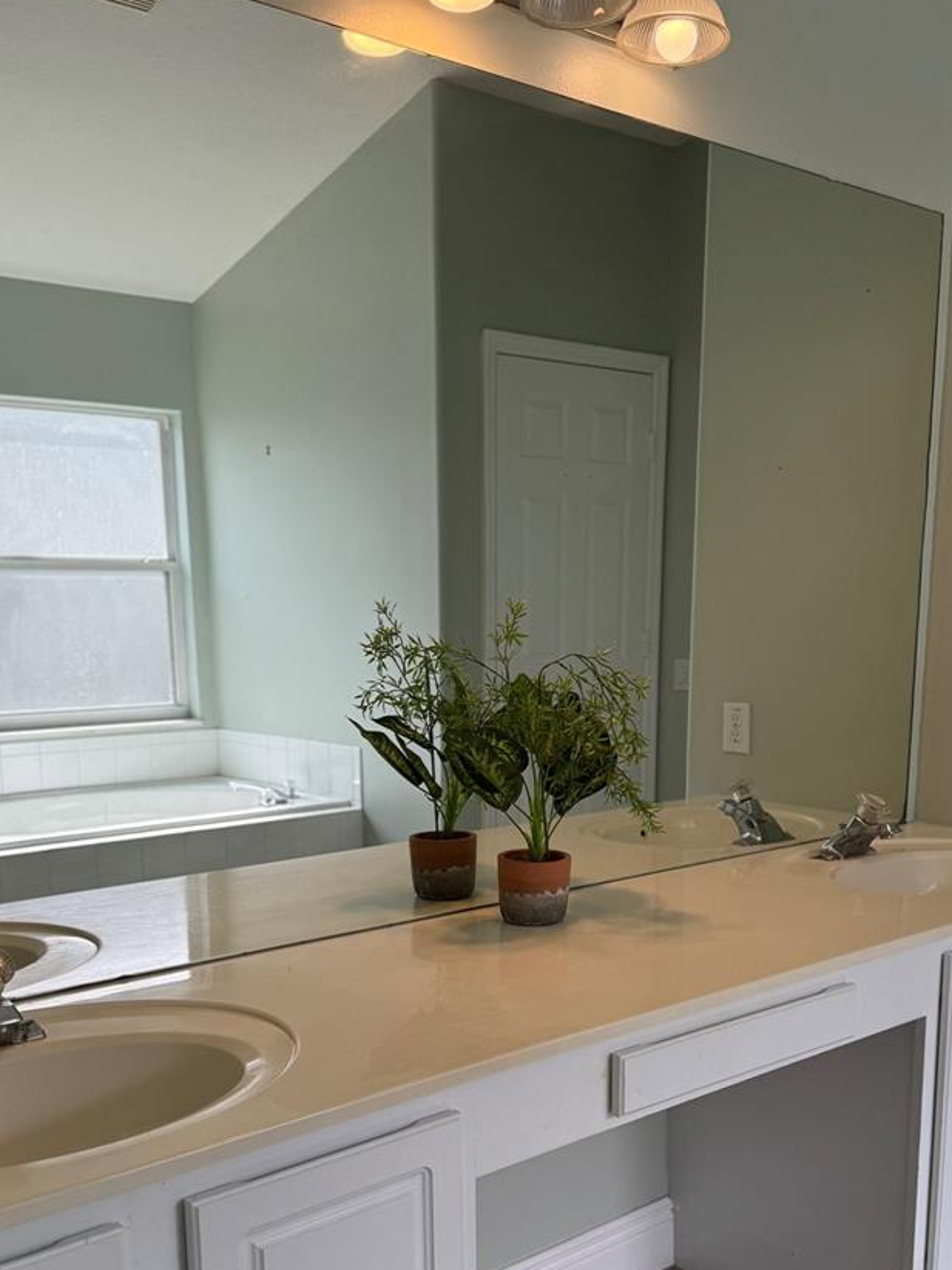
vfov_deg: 51.5
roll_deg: +1.0
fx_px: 1284
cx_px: 498
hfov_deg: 40.7
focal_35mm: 35
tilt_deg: -10.9
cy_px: 861
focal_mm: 6.76
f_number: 1.78
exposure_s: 1/832
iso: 80
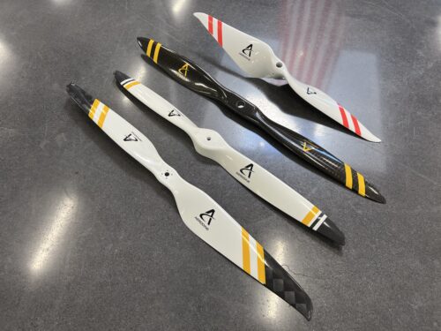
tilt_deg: -56.4
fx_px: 331
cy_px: 166
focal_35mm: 26
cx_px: 220
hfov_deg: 67.3
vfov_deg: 53.1
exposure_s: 1/120
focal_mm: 5.7
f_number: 1.5
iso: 80
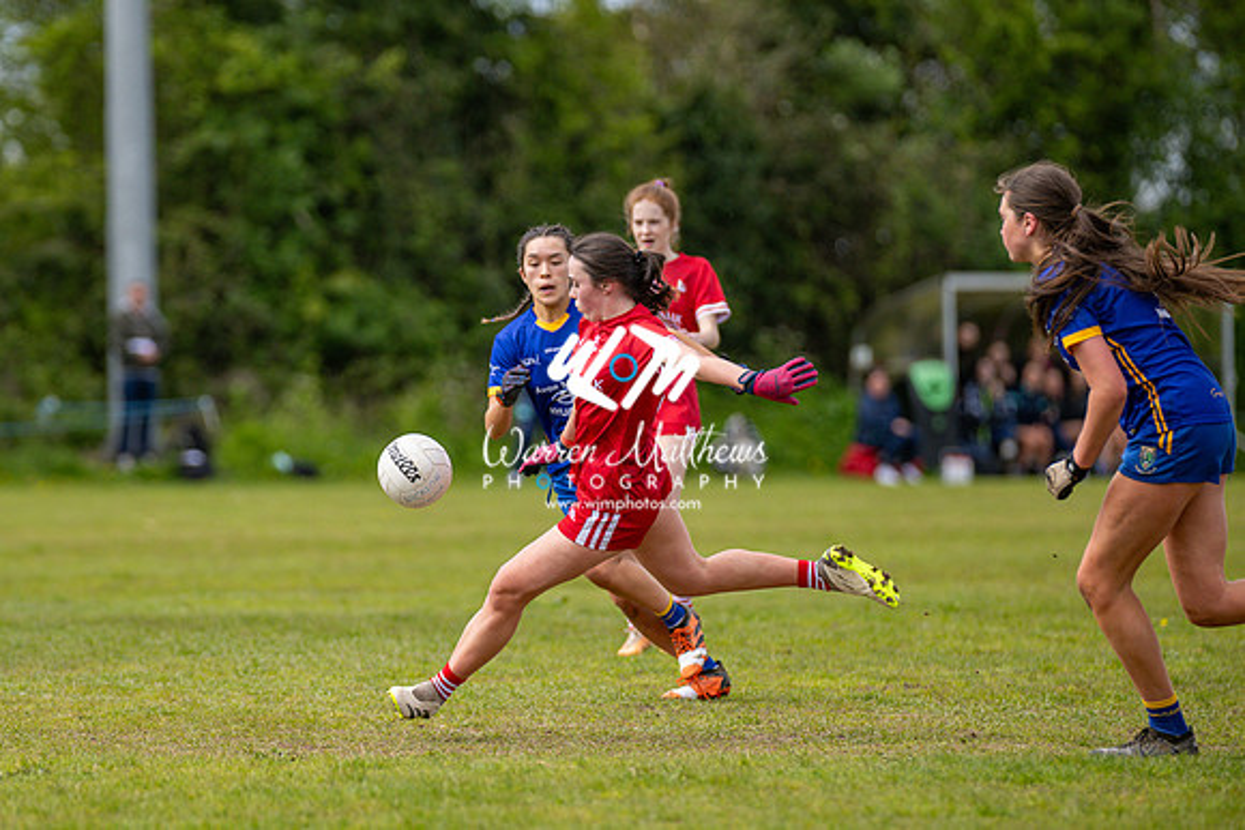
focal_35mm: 285
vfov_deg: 4.8
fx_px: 9860
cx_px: 440
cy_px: 438
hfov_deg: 7.2
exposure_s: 1/4000
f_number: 2.8
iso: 360
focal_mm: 220
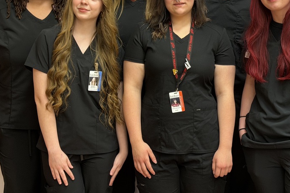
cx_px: 162
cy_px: 36
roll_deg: +1.3
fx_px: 604
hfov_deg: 27.0
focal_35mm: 75
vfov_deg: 18.0
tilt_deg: -5.5
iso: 200
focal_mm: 6.76
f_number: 1.78
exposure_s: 1/40
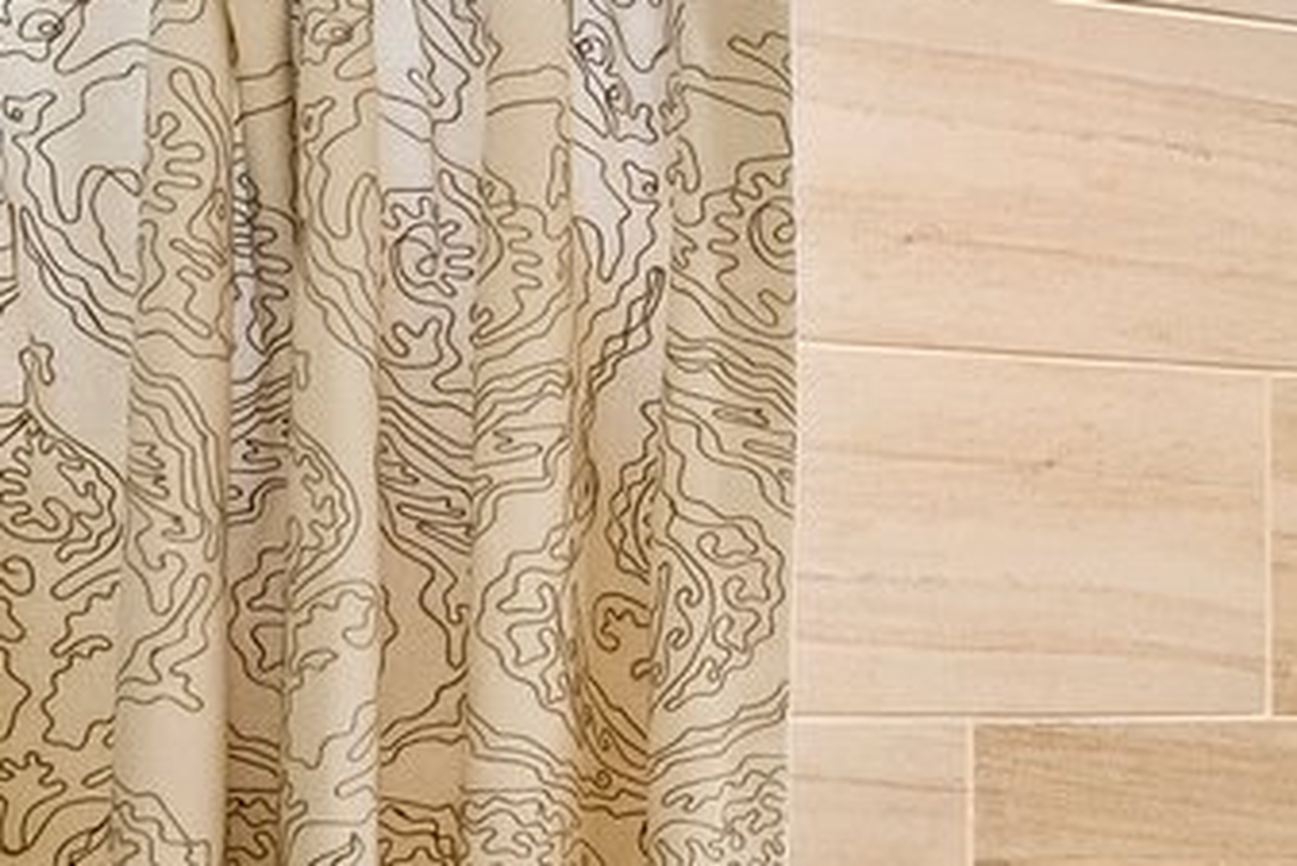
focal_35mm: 85
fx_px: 3064
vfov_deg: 15.9
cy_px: 756
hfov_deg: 13.8
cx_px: 3344
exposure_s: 1/15
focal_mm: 14
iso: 200
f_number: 8
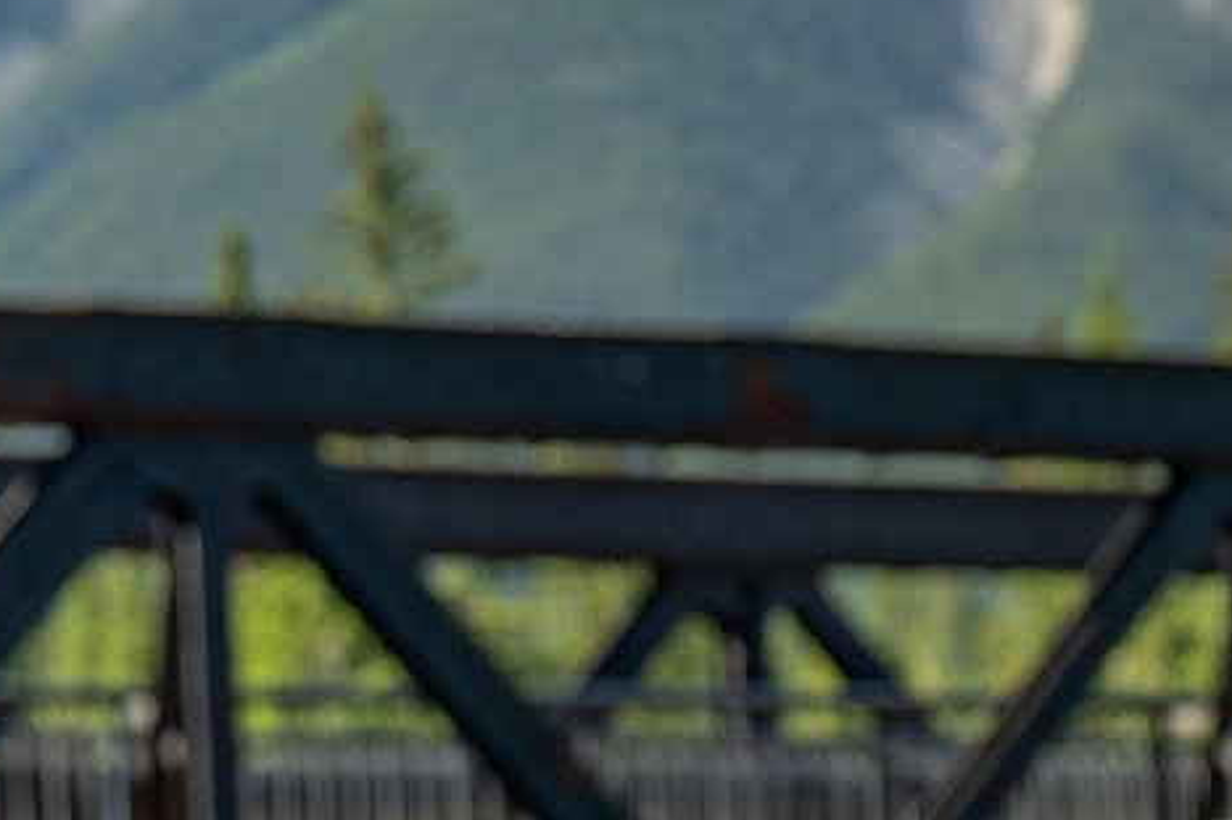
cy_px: 1196
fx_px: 6568
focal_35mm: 192
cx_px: 2625
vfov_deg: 7.0
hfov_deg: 9.8
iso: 125
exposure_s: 1/1000
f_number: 3.2
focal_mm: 35
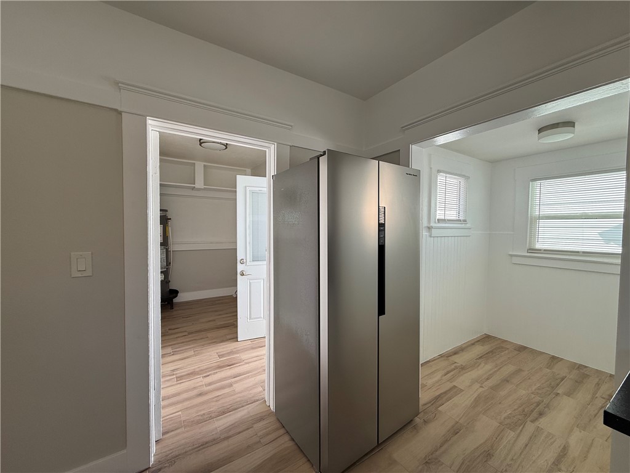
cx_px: 315
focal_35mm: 14
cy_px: 236
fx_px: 255
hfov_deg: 102.1
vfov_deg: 85.7
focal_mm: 2.22
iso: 64
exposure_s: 1/180
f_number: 2.2
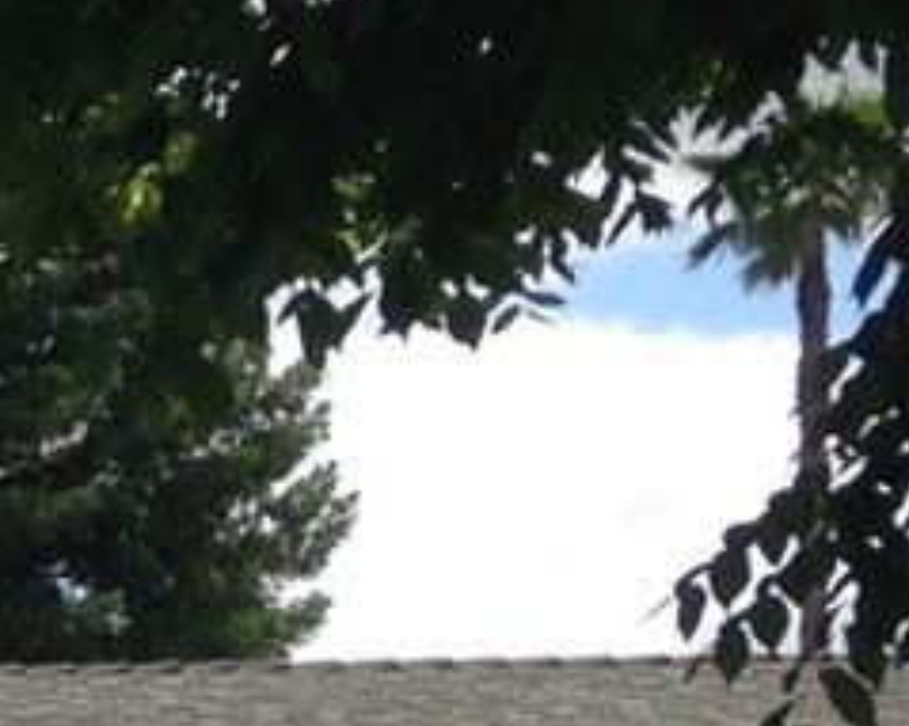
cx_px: -1289
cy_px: 1163
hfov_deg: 8.7
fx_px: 5432
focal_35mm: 202
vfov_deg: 7.5
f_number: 2.4
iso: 50
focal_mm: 4.12
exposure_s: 1/1290
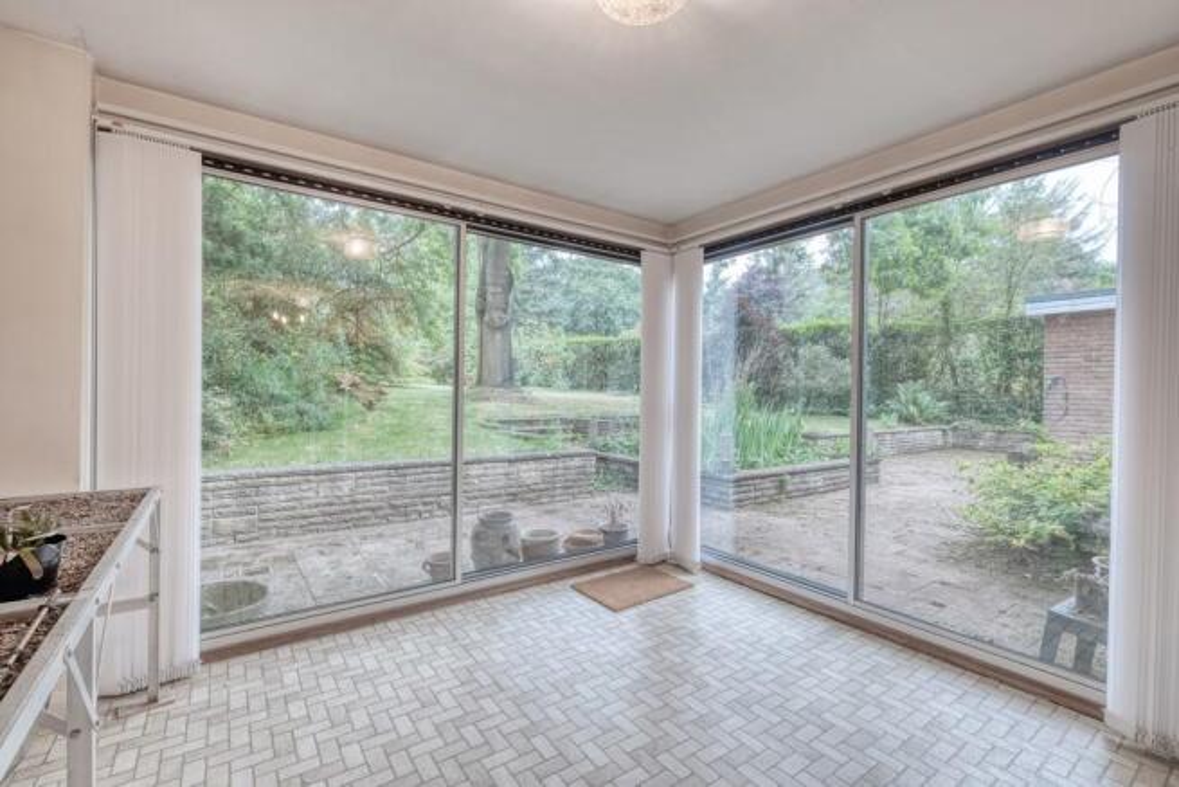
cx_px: 590
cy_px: 394
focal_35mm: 15
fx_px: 491
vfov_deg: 77.4
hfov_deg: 100.4
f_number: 8
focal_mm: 10
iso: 250
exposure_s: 1/6
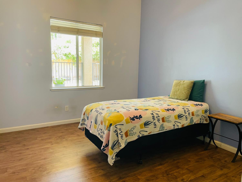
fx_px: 182
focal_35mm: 26
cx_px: 121
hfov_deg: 67.3
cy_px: 91
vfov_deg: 53.1
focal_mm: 4.2
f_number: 1.6
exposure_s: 1/60
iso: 80
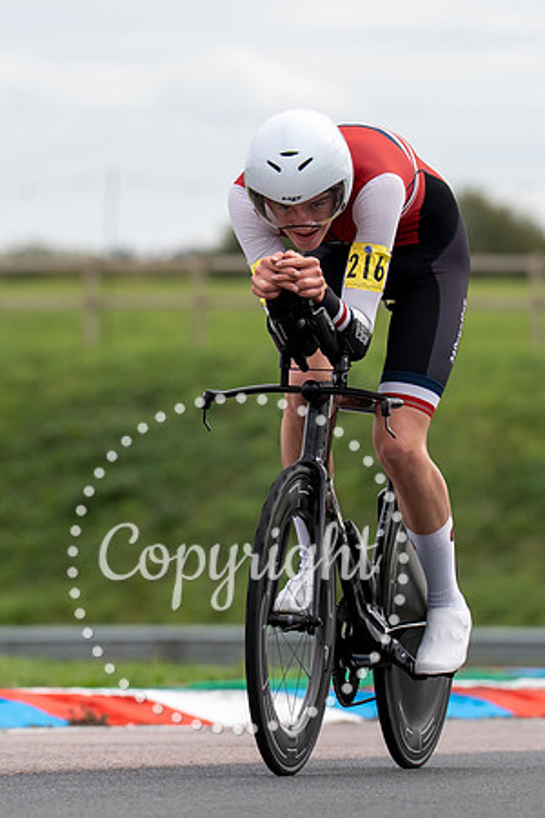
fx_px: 10701
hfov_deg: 2.9
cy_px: 483
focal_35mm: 471
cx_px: 326
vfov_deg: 4.4
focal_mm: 173
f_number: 3.5
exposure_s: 1/1000
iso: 125
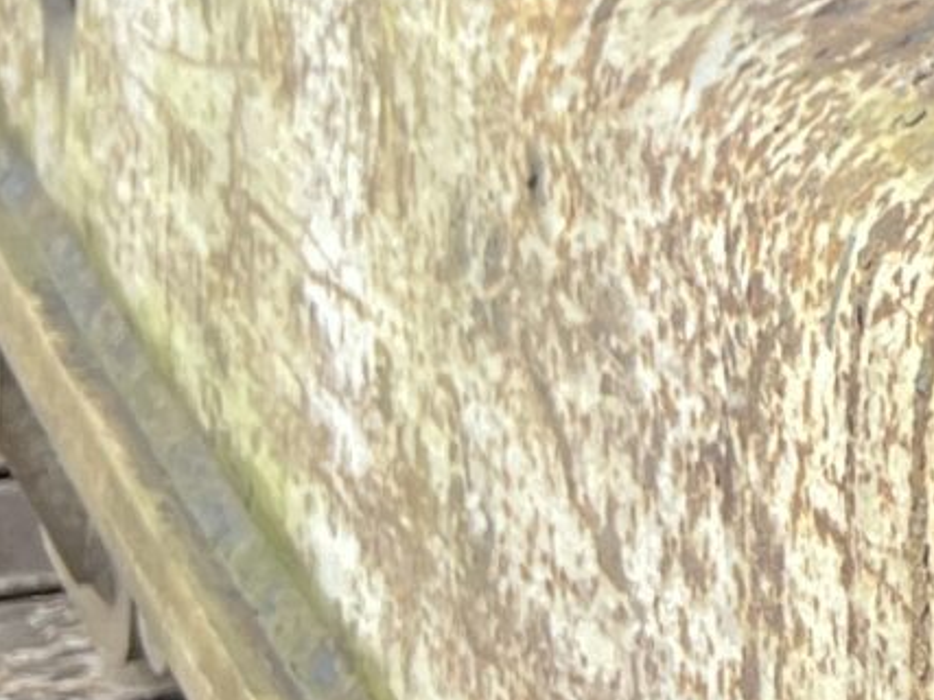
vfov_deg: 9.0
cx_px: 2165
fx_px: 4208
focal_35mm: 156
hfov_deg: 10.9
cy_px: -658
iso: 100
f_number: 1.5
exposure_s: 1/121
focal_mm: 5.7
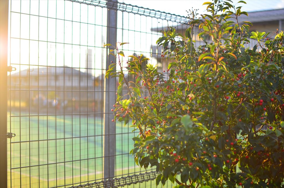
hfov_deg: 37.9
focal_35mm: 52
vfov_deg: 25.6
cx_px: 142
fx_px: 413
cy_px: 94
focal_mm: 35
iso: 250
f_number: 2.8
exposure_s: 1/320
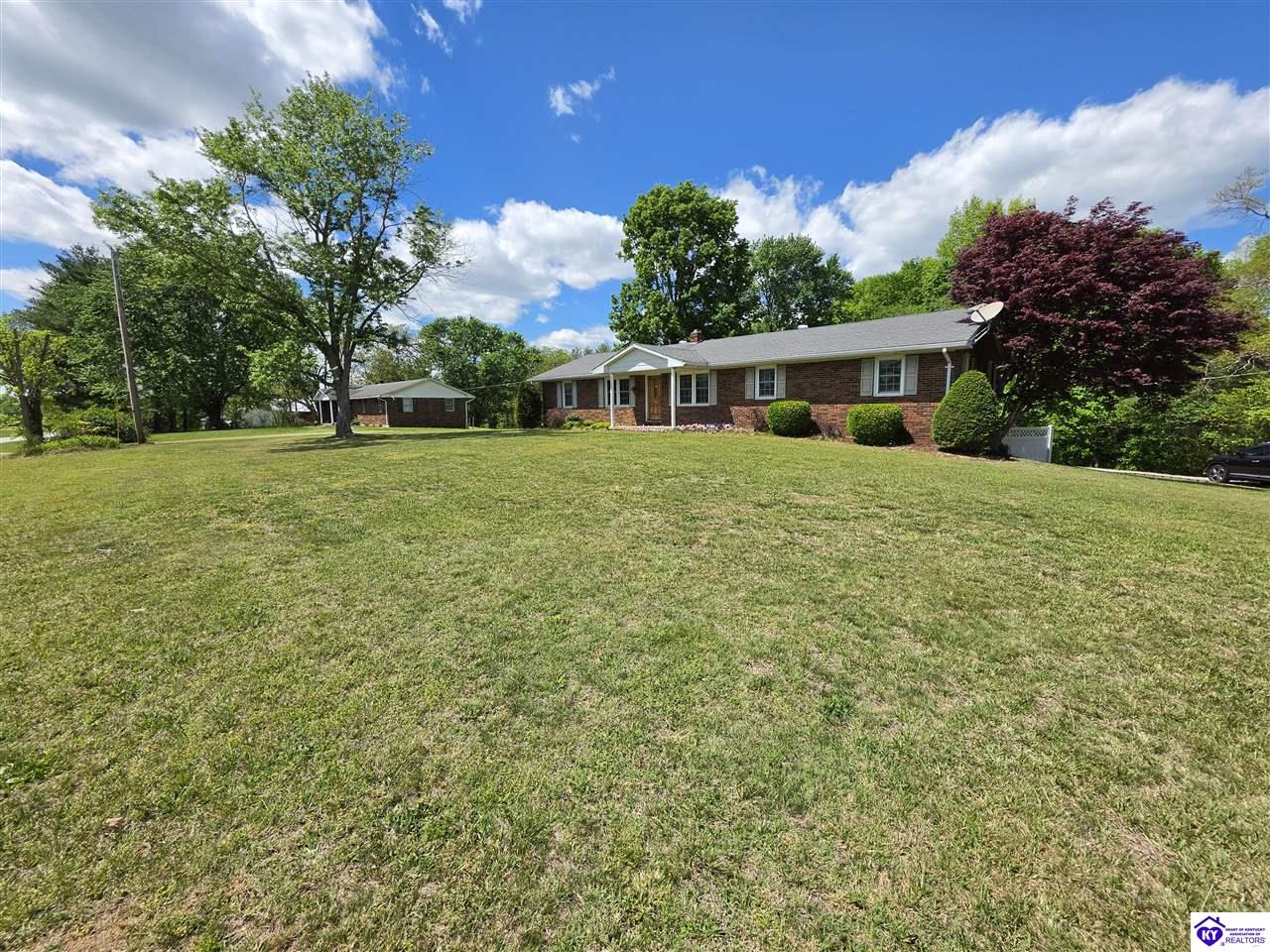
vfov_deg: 89.9
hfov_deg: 106.2
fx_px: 477
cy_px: 476
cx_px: 635
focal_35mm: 13
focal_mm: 2.2
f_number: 1.9
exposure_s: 1/1834
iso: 32
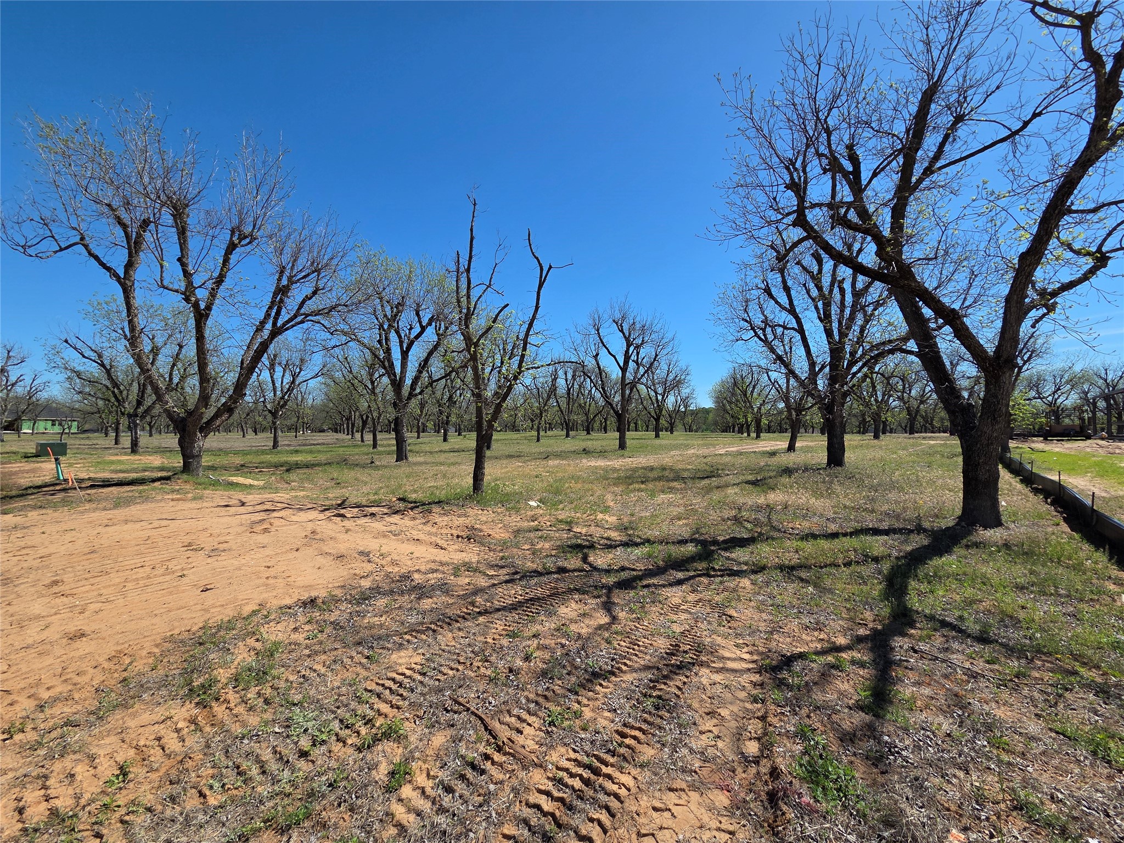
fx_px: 422
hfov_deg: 106.2
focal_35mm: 13
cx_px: 562
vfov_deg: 89.9
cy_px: 422
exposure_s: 1/2259
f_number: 2.2
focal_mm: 2.2
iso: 50
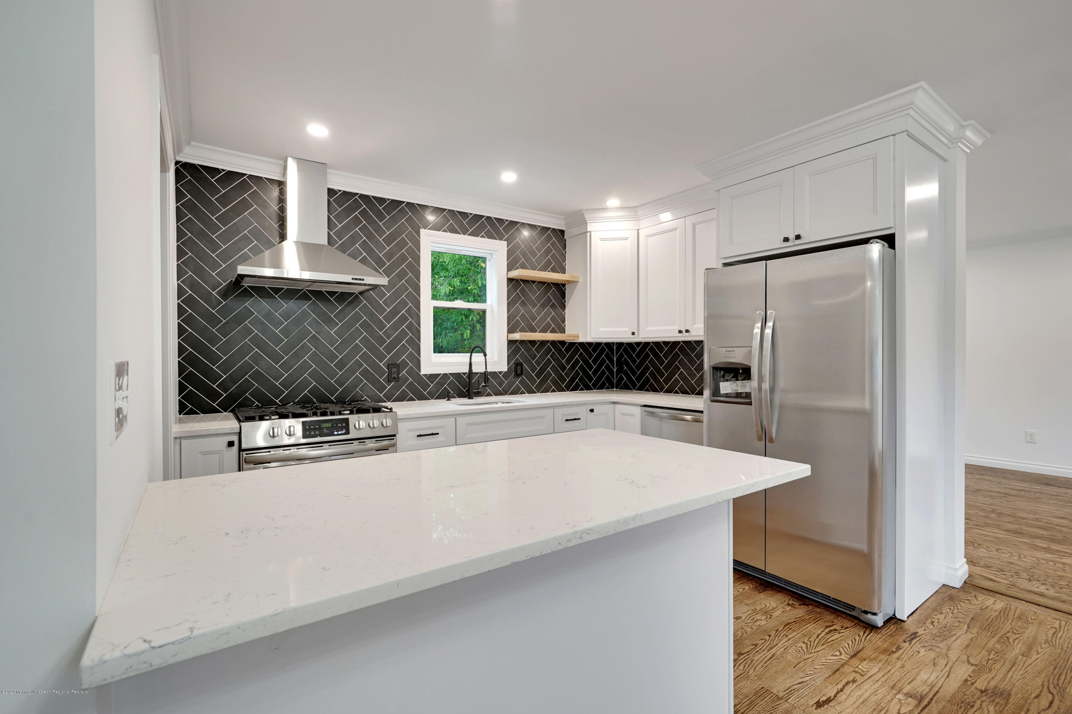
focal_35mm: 16
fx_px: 476
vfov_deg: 73.7
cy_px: 357
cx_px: 536
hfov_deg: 96.7
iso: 320
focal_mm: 16
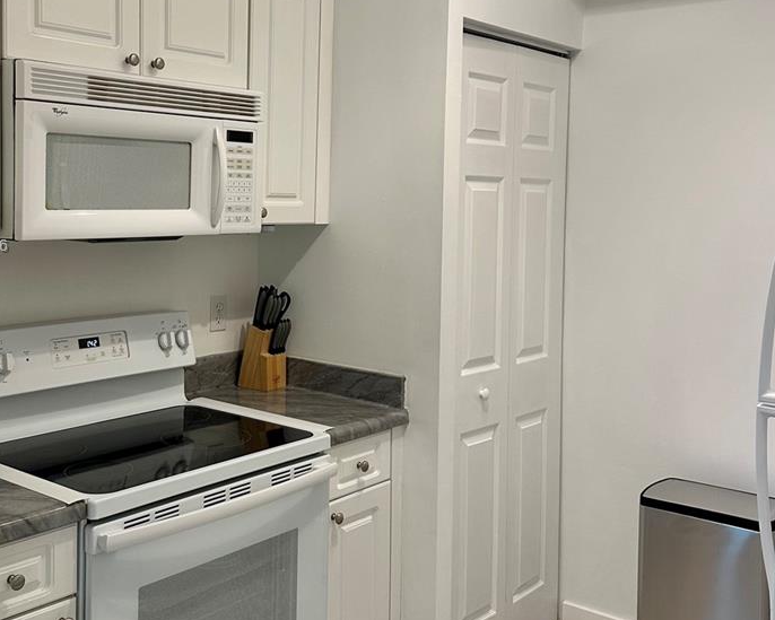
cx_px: 307
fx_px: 941
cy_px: 247
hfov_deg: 44.5
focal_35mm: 41
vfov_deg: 36.4
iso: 160
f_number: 1.78
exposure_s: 1/120
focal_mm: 6.86
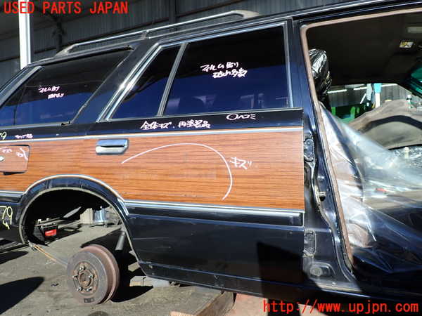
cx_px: 211
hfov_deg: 69.4
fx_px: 305
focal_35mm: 25
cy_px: 158
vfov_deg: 54.9
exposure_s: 1/640
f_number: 2.8
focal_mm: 4.5
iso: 100
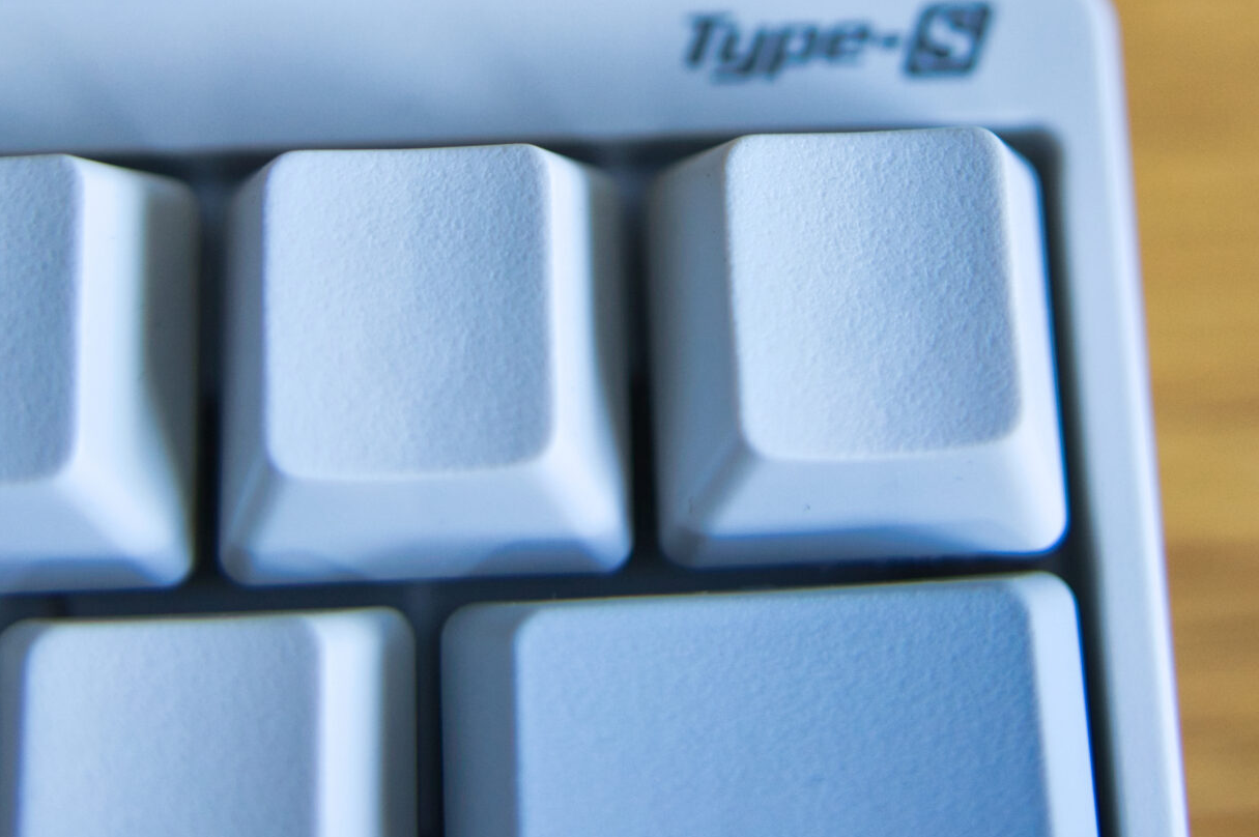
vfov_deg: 22.2
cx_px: 687
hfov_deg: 33.9
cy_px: 27
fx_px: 2062
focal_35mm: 59
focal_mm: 28
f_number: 2.8
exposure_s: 1/640
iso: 1600
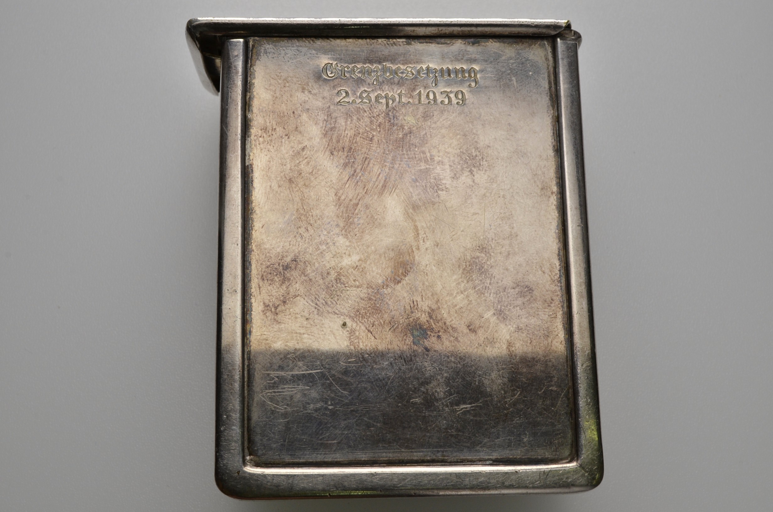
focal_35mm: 48
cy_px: 256
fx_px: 1029
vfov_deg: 28.0
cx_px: 386
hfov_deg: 41.2
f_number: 14
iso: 400
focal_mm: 32
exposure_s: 1/200
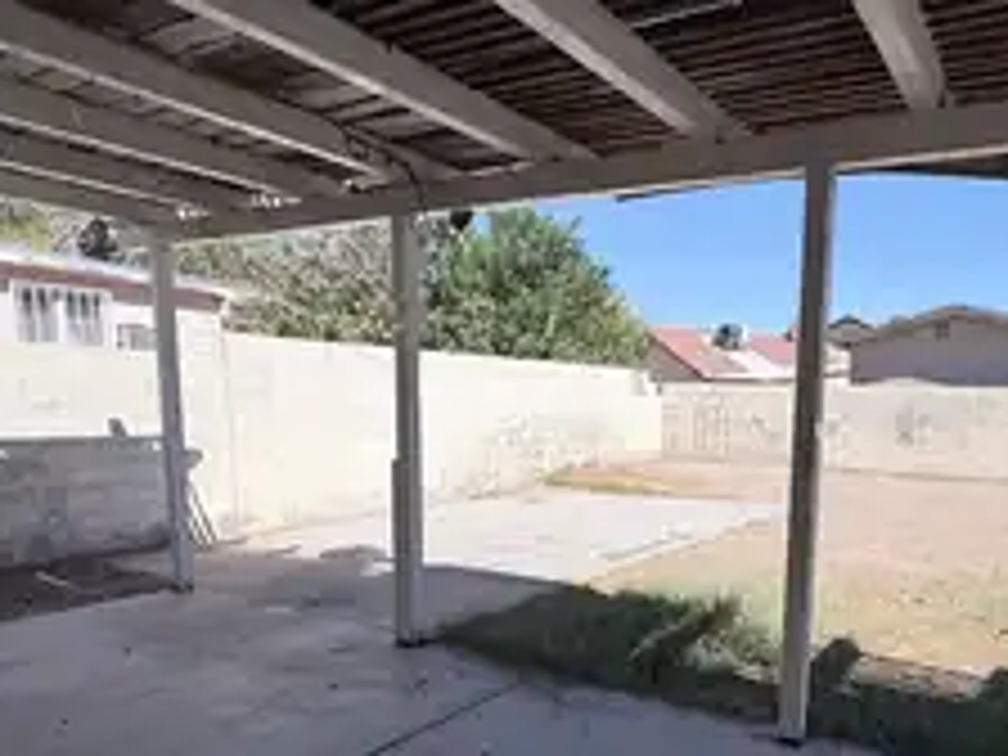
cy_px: 495
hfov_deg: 66.4
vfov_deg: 53.9
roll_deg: -0.8
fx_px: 728
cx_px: 716
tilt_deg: -7.2
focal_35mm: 25
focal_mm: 2.22
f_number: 2.2
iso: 50
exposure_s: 1/3390
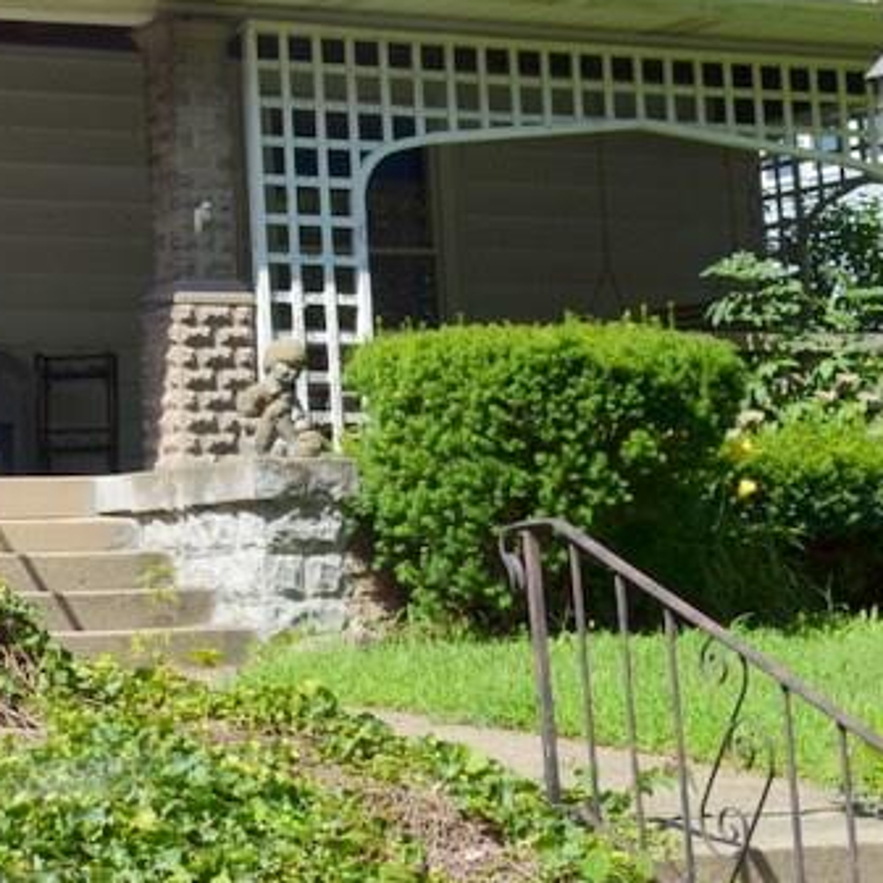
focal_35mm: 93
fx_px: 2684
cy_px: 72
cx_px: 47
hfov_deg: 18.3
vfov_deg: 18.4
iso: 110
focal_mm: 24
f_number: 8
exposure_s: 1/250
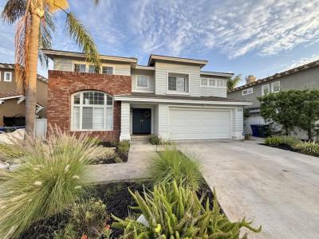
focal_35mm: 14
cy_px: 120
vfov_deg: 85.7
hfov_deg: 102.1
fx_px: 129
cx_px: 160
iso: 50
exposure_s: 1/181
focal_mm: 2.22
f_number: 2.2
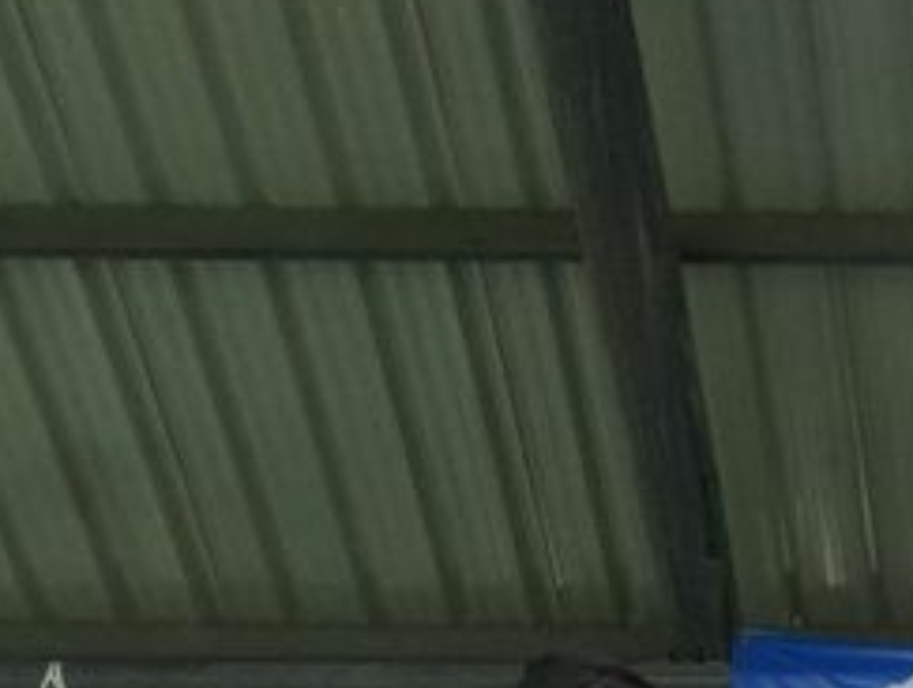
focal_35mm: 200
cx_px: 1400
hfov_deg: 9.6
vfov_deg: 7.2
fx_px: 5283
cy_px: 1237
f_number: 8
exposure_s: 1/1600
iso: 5000
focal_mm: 30
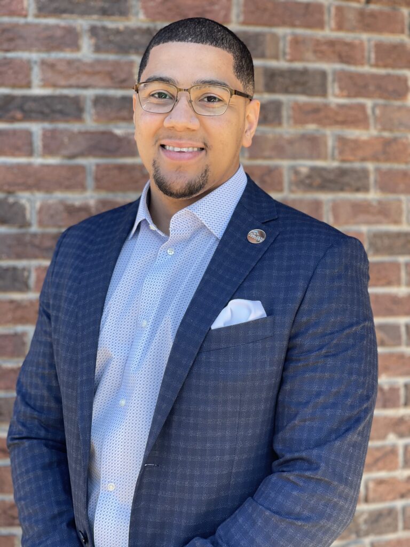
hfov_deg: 22.9
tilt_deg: -1.3
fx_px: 1011
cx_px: 205
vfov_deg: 30.3
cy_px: 274
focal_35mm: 64
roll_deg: +0.7
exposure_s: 1/121
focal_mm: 7.5
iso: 25
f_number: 2.2
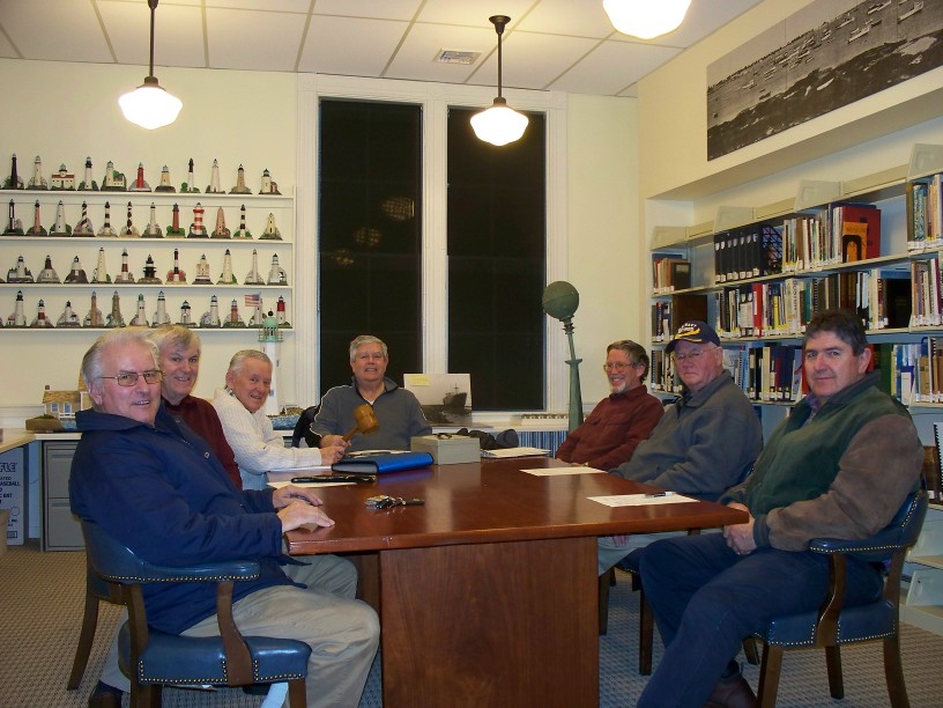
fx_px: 981
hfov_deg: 51.4
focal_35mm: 36
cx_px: 472
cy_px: 354
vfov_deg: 39.7
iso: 200
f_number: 2.8
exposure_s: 1/30
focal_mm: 7.54
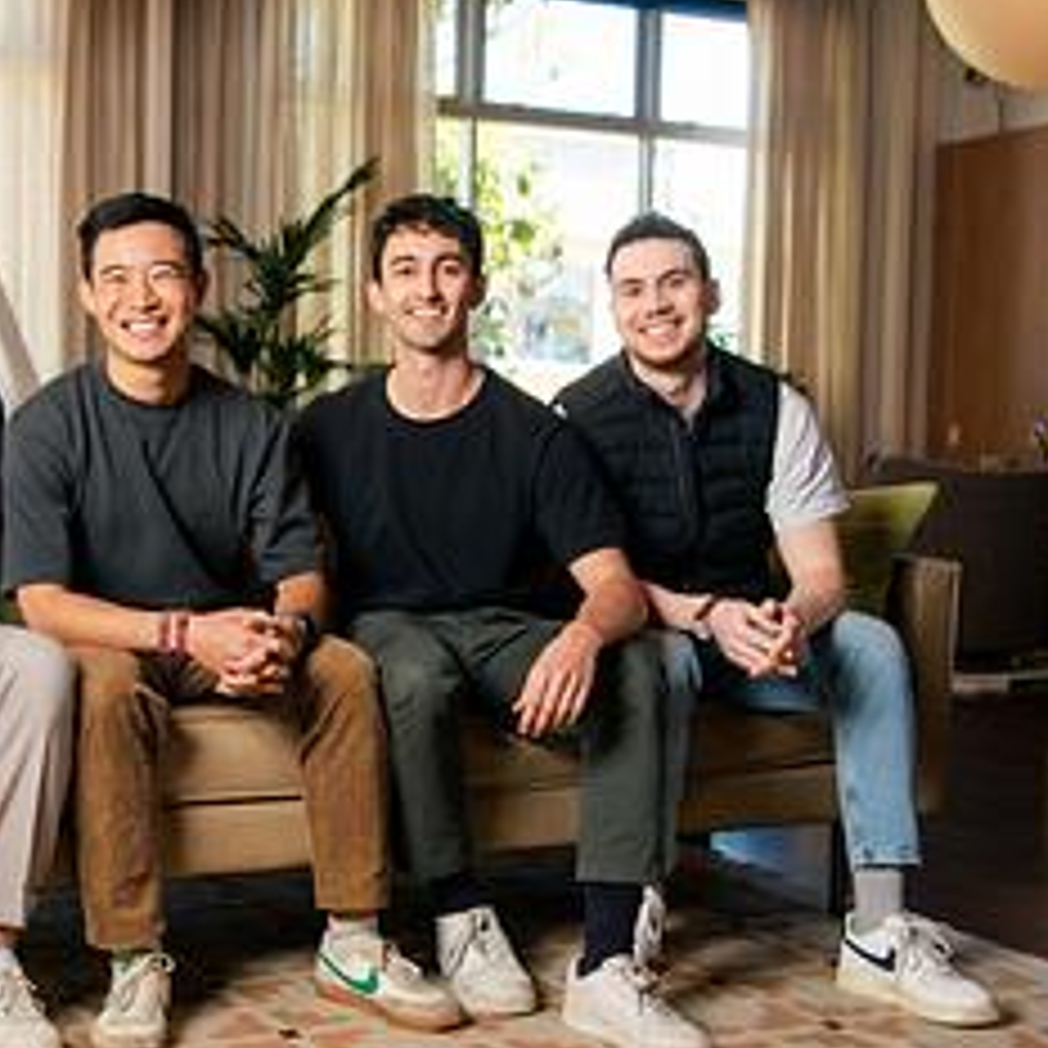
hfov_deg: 32.8
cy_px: 573
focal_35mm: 51
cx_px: 279
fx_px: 1747
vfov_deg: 33.4
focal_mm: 35
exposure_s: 1/125
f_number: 3.2
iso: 200
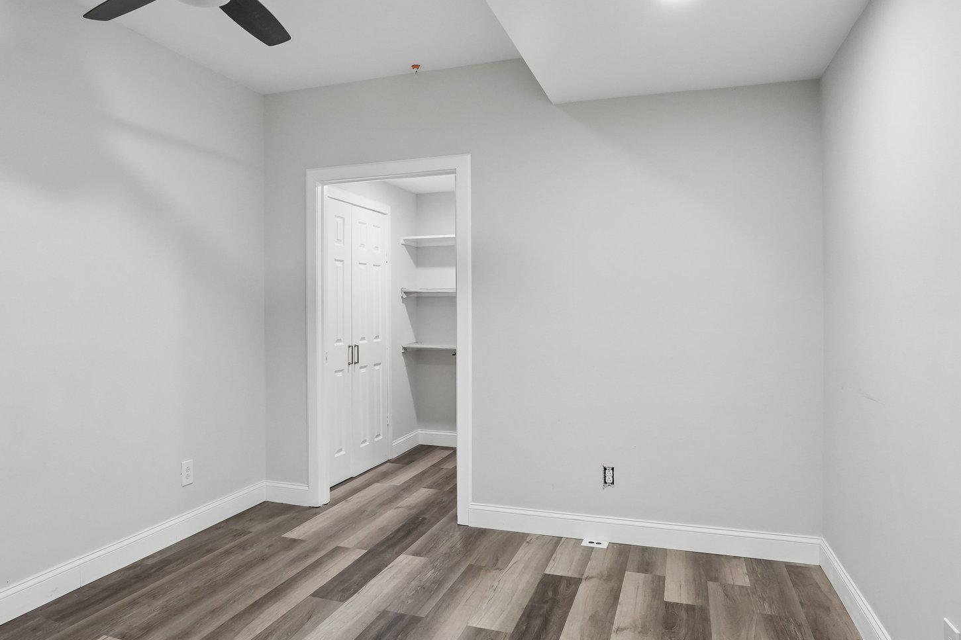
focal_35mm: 24
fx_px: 641
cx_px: 419
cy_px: 309
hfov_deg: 73.4
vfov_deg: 53.1
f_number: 5
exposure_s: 1/160
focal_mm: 17
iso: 3200
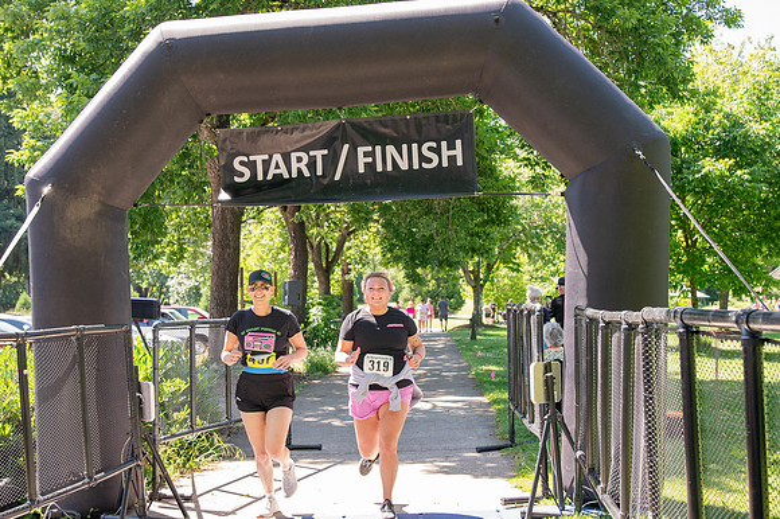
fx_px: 996
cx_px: 390
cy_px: 260
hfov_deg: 42.8
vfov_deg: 29.2
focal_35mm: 46
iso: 500
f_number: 4
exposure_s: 1/400
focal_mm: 31
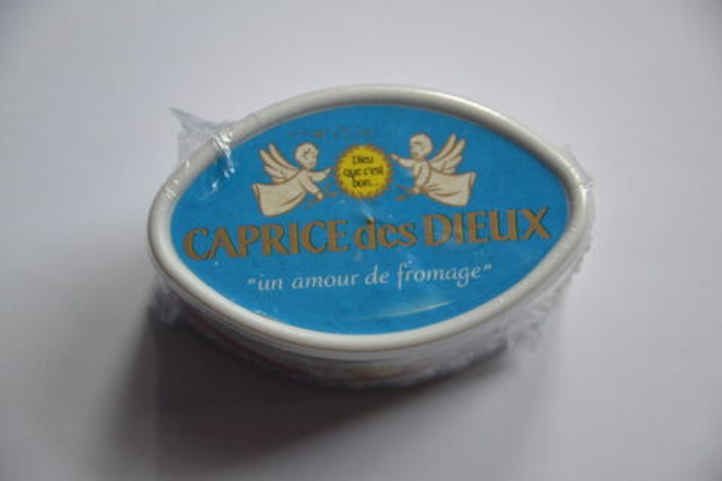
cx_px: 361
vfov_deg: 8.7
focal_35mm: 158
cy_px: 240
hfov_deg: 13.0
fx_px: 3159
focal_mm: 105
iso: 640
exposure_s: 1/60
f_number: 5.6
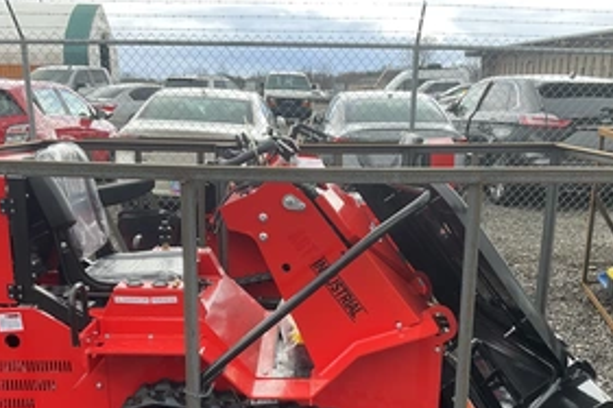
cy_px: 325
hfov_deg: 45.5
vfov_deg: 30.4
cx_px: 314
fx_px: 732
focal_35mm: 43
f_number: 1.8
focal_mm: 3
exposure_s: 1/215
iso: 25
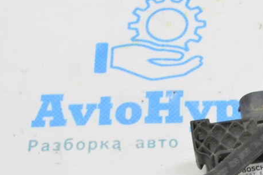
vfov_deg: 11.5
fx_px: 863
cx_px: 276
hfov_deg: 16.9
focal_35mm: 118
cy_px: 163
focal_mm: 35
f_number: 20
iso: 6400
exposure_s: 1/15
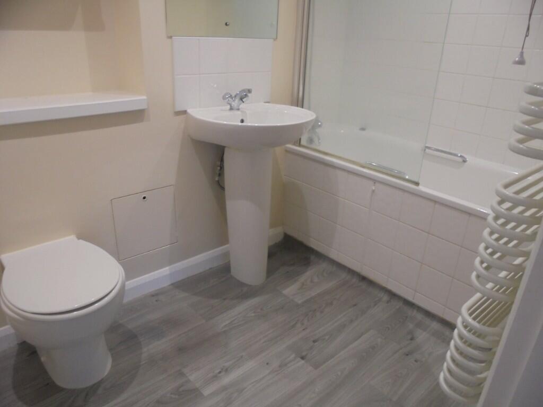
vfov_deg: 53.1
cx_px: 272
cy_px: 204
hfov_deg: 67.3
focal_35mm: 26
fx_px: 408
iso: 160
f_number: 3.5
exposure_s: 1/30
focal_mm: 4.6
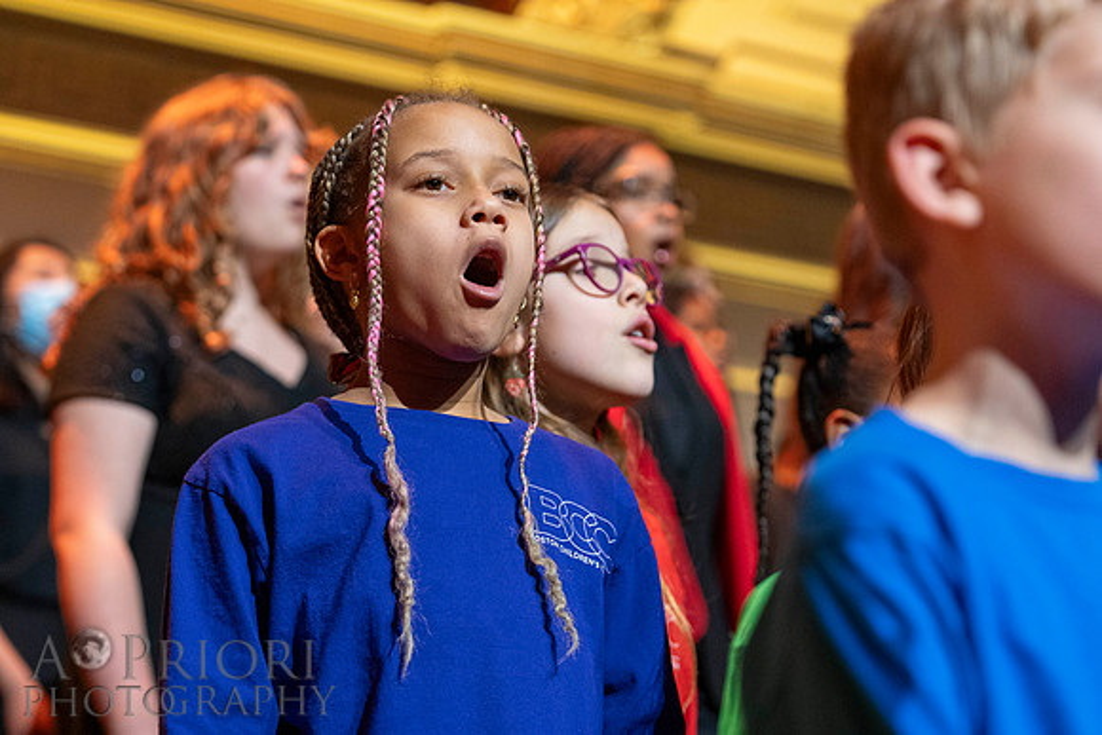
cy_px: 397
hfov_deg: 23.8
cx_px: 582
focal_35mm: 85
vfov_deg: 16.0
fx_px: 2612
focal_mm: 79
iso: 5000
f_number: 3.5
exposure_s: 1/200
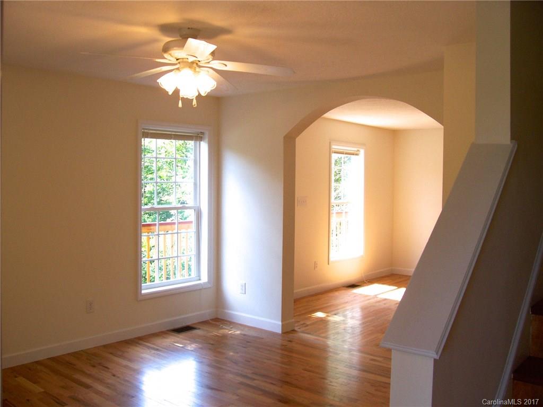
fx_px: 533
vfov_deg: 41.8
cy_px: 204
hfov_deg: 54.0
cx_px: 272
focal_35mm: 34
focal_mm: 5.6
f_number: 2.7
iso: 80
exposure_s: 1/102
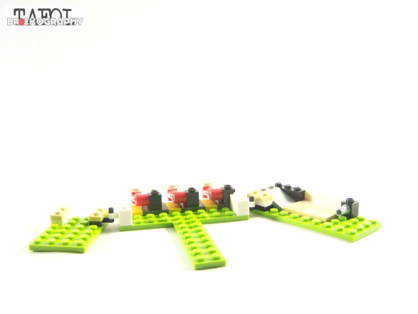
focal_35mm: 38
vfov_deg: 37.7
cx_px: 209
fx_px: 459
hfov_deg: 49.0
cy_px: 157
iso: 400
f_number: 3.2
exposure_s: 1/60
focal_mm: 6.3
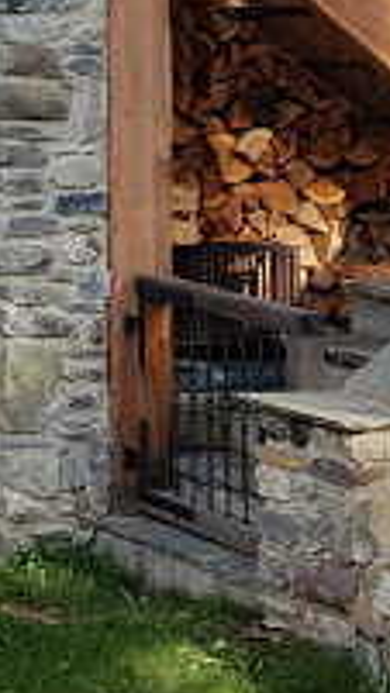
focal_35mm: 127
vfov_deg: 15.9
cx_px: -393
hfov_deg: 9.0
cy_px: -253
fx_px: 2336
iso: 50
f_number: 1.7
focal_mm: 4.2
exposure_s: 1/1552
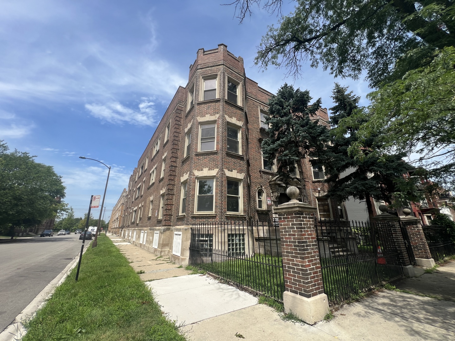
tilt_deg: +18.5
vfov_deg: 89.9
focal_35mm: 13
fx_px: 171
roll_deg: +0.4
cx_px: 228
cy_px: 170
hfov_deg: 106.2
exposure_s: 1/1155
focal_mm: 1.57
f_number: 1.8
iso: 32
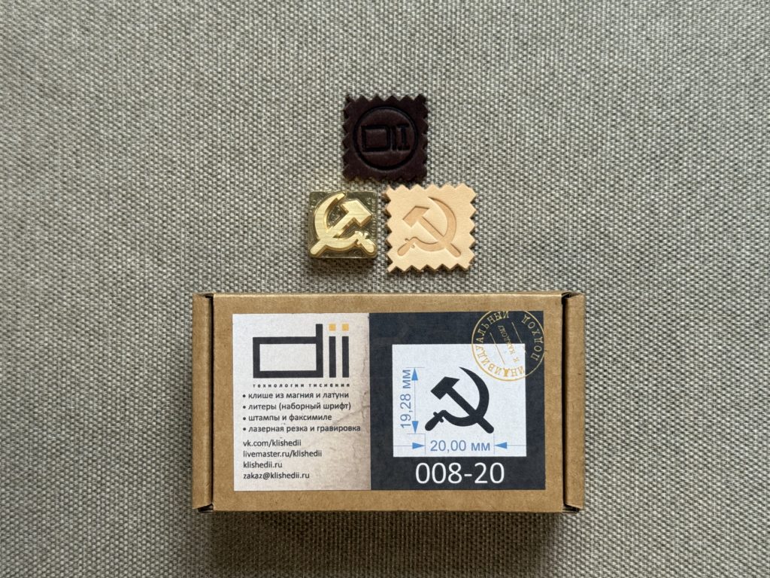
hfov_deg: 39.7
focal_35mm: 48
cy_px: 289
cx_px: 385
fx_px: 1068
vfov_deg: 30.3
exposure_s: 1/122
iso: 80
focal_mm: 6.76
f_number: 1.78
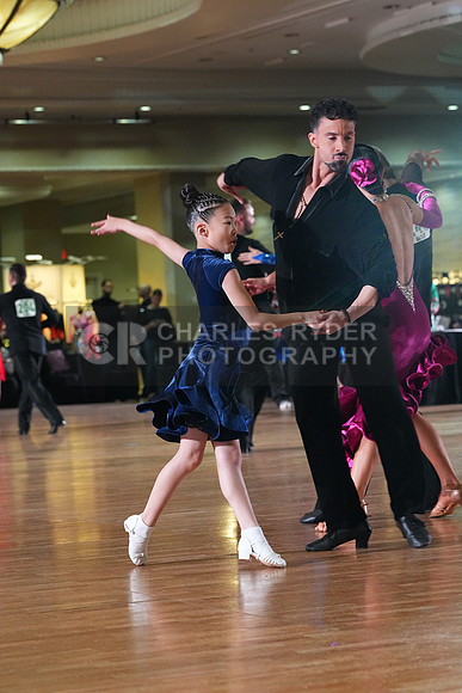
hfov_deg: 11.6
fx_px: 2270
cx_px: 231
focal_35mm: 118
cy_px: 346
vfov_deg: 17.3
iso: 8000
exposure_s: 1/400
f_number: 5.6
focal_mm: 118
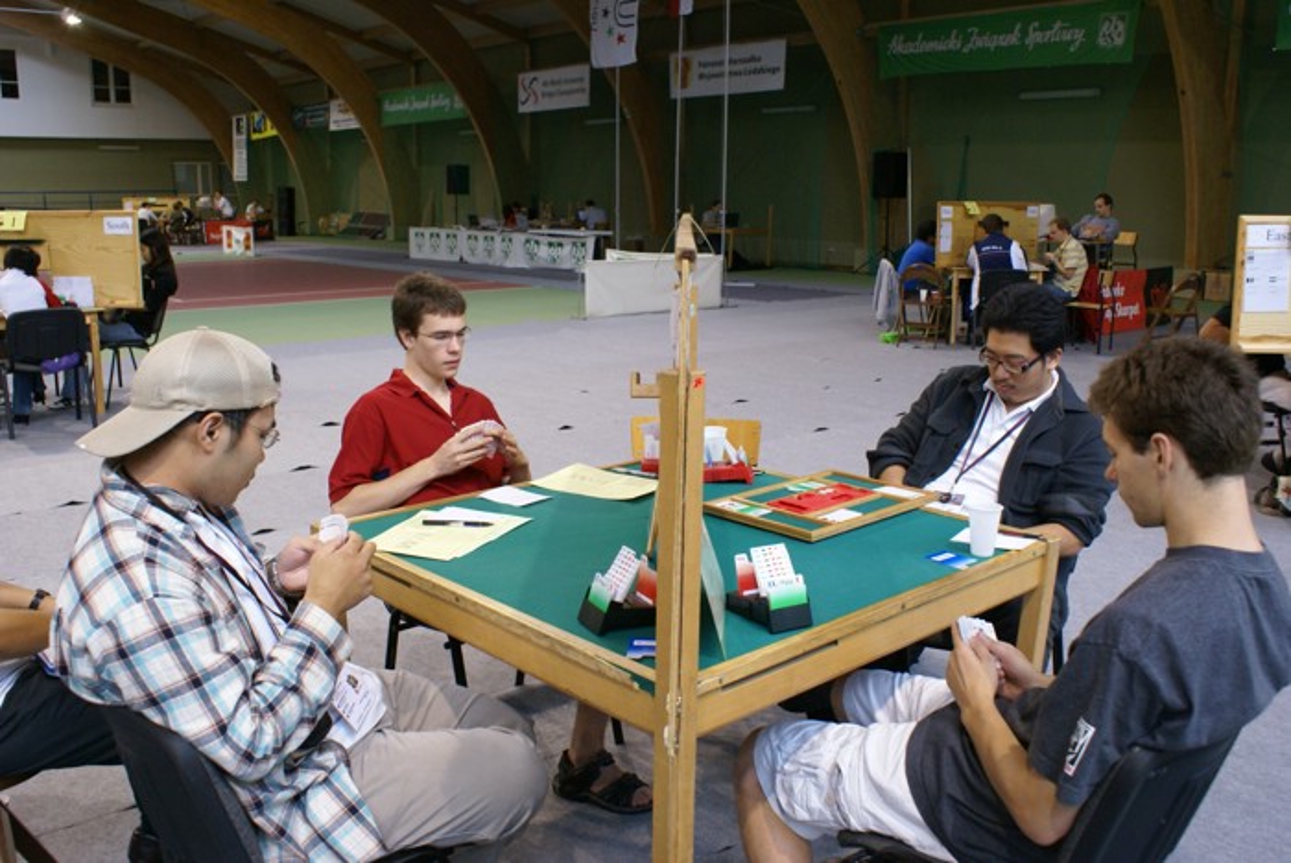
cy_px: 432
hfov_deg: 61.9
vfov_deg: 43.7
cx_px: 646
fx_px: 1077
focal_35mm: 30
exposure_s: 1/25
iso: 400
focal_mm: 20
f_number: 5.6
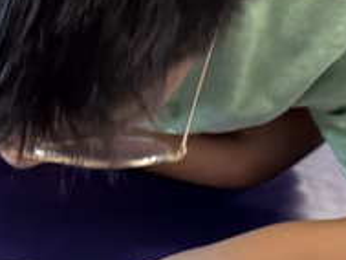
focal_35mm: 130
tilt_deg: -41.3
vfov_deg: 11.4
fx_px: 1300
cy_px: 165
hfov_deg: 14.1
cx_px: -194
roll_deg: -5.8
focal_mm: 6.76
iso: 800
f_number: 1.78
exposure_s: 1/60
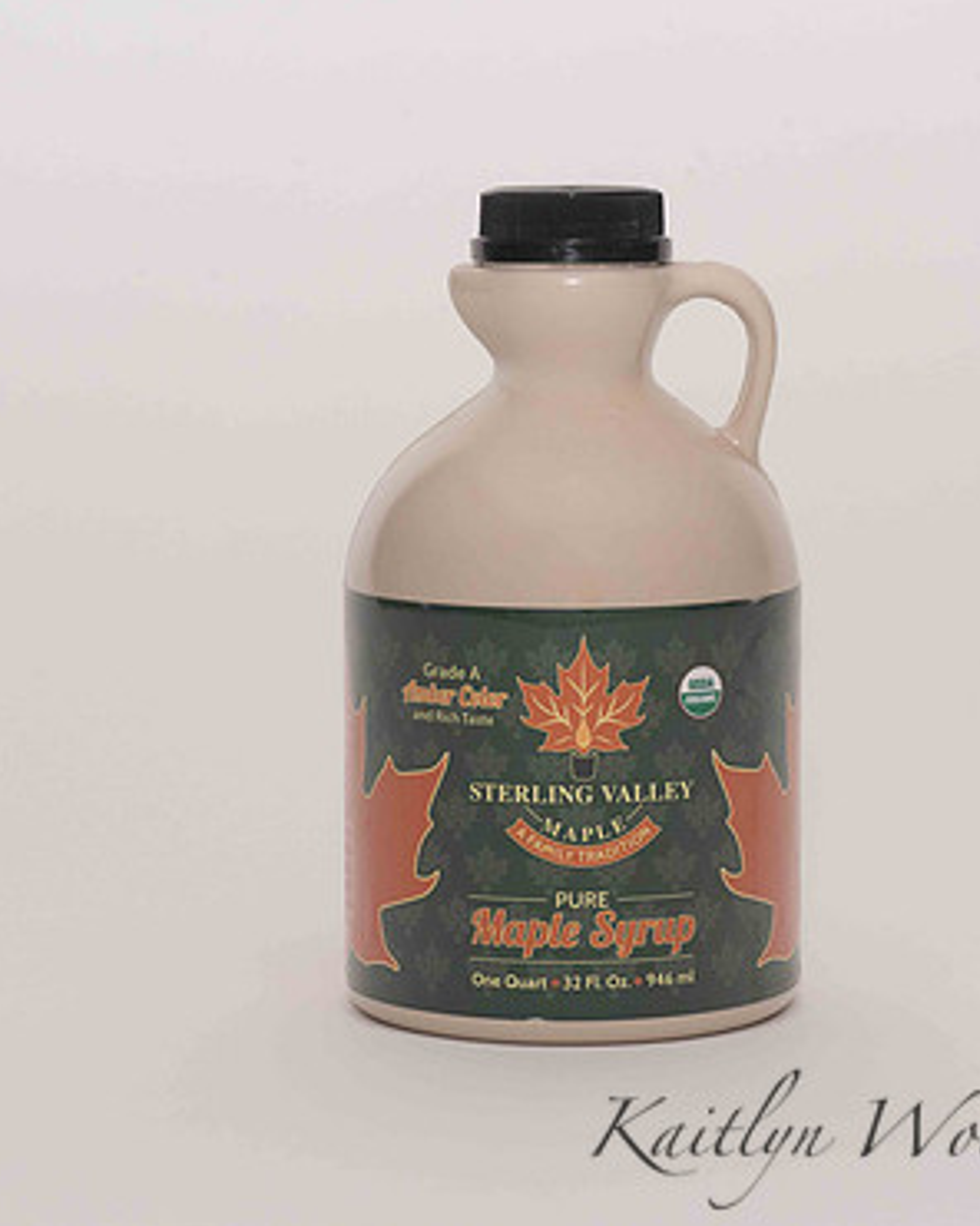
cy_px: 618
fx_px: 4858
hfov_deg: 11.5
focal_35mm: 134
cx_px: 589
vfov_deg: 14.4
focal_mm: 85
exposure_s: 1/100
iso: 400
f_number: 13
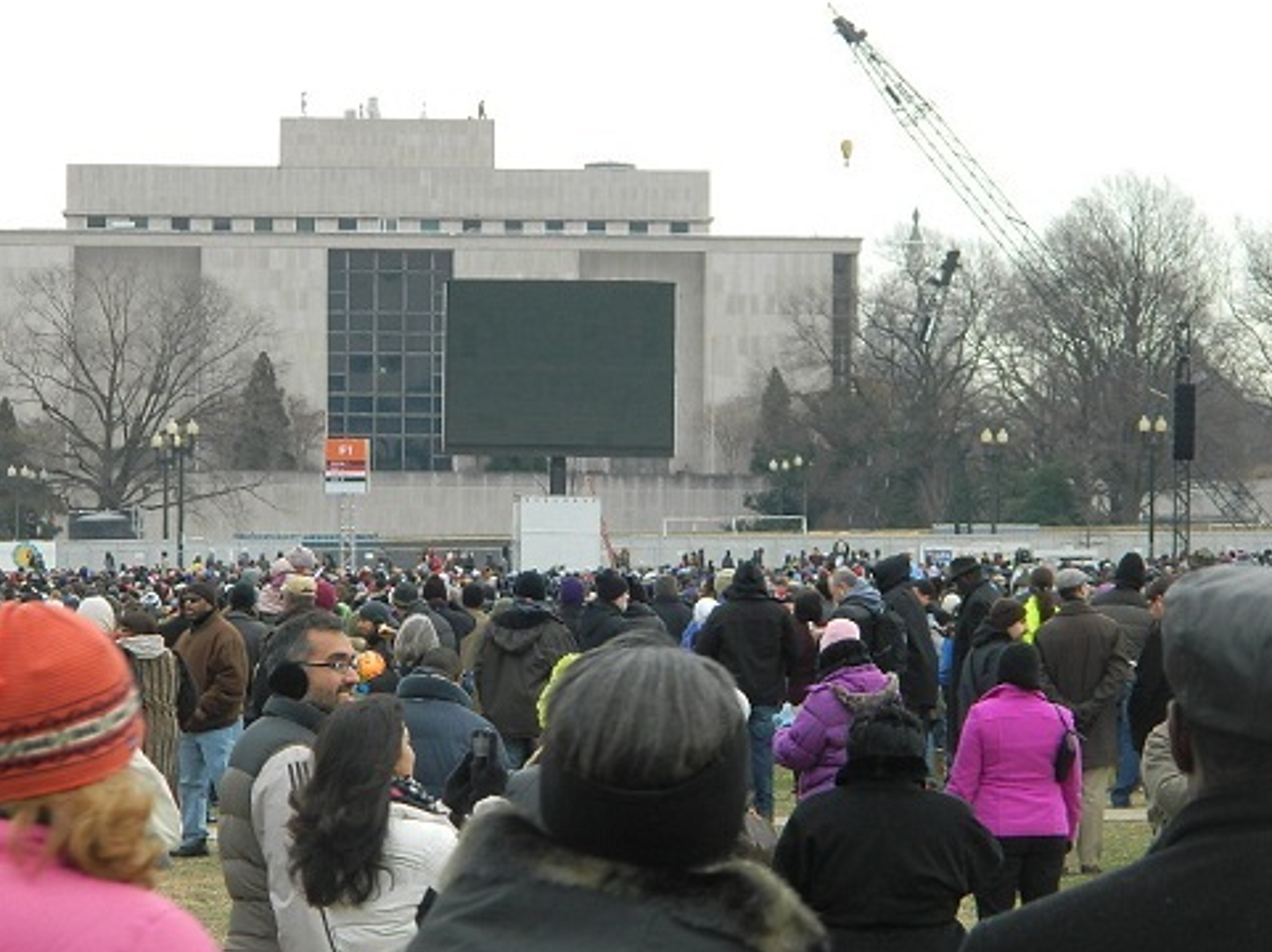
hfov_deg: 9.0
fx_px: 8115
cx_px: 648
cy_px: 513
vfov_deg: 6.7
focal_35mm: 221
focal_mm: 31.8
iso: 80
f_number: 5.1
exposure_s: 1/100
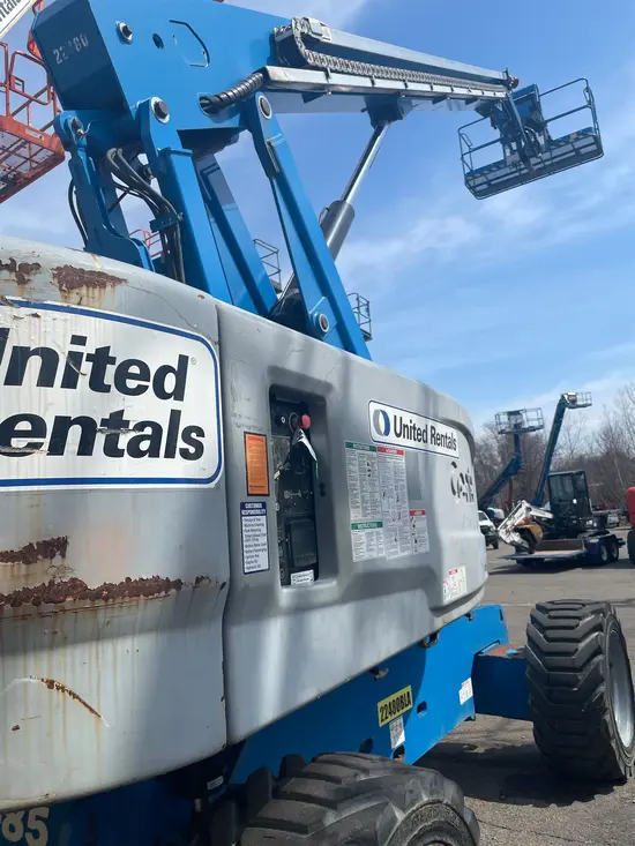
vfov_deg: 67.3
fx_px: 636
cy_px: 423
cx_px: 318
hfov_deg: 53.1
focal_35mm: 26
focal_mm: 4.2
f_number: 1.6
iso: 50
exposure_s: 1/6897
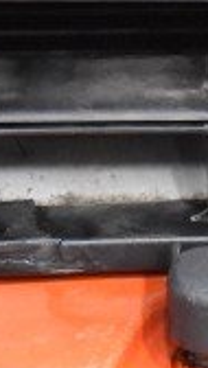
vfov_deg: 8.4
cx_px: 195
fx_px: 2517
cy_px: 263
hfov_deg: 4.7
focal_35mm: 258
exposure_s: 1/20
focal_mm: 23
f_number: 5
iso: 1600
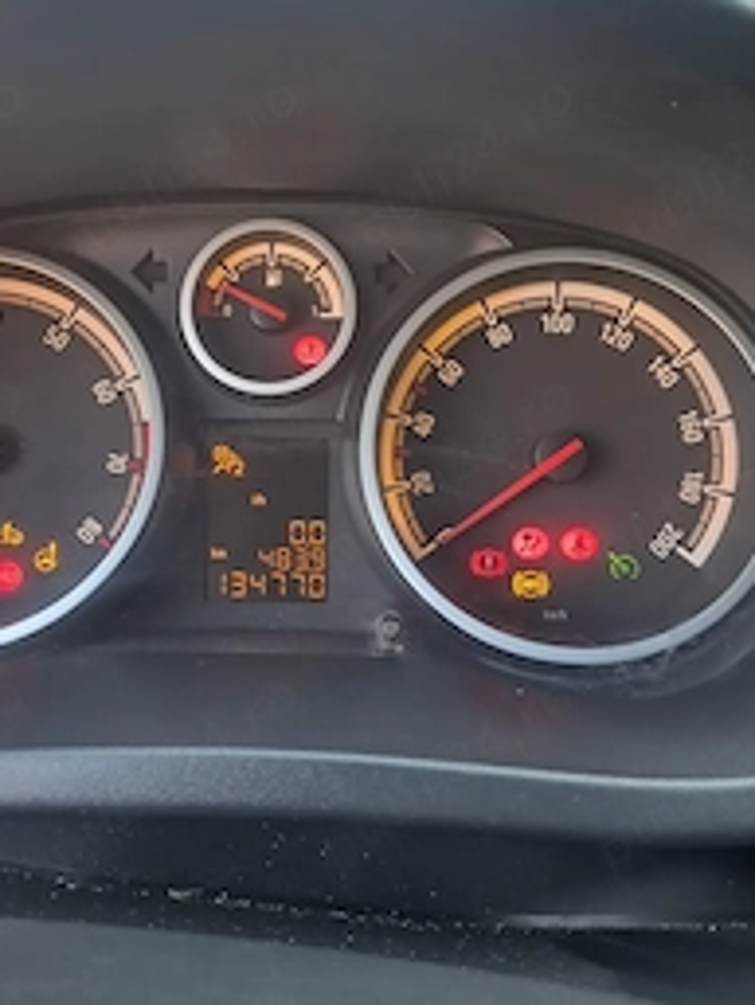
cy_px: 540
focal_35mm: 42
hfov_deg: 34.3
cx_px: 309
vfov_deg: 44.7
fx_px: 1220
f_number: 1.8
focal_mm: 4
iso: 160
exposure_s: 1/50
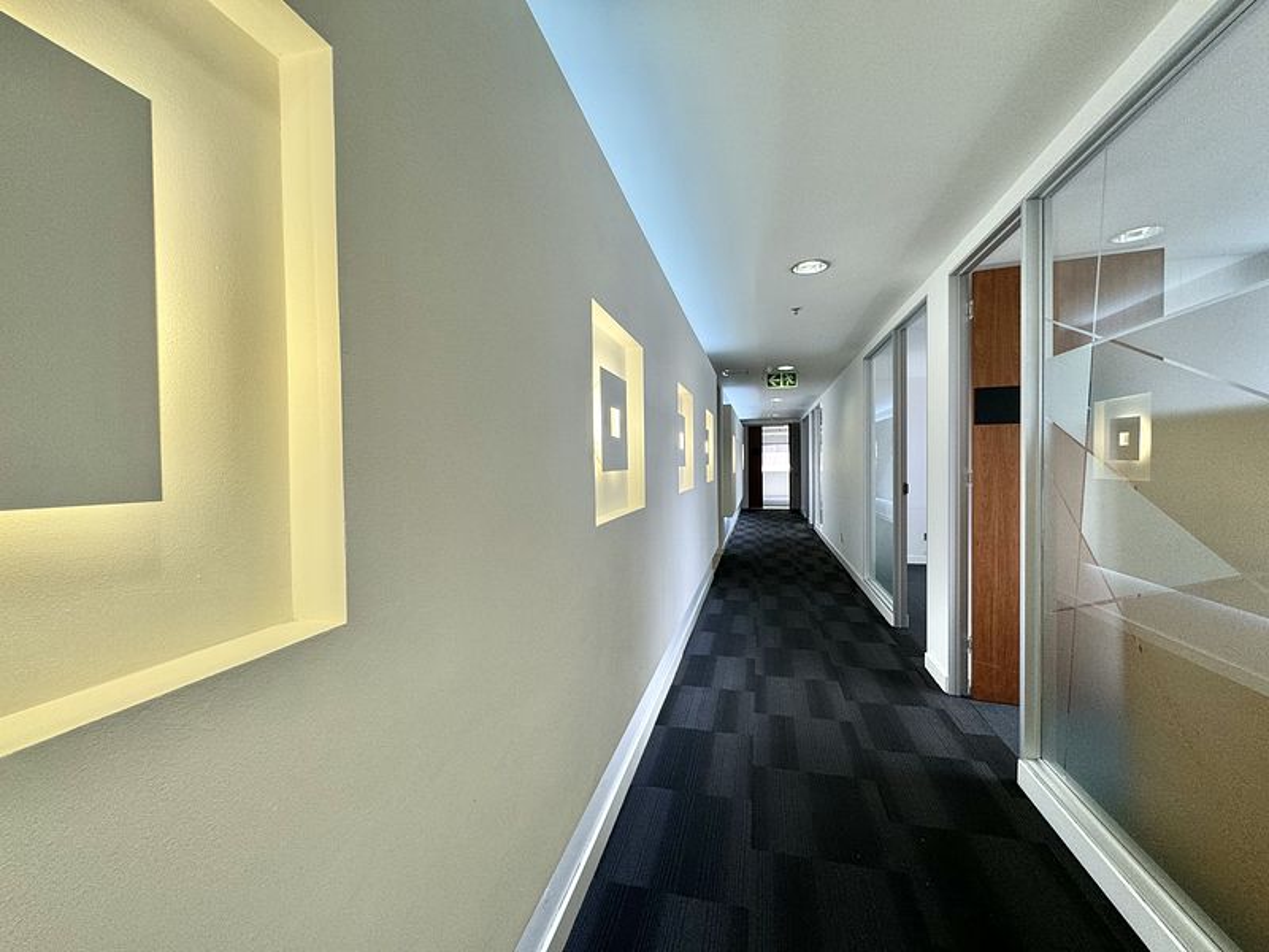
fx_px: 513
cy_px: 476
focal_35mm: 14
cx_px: 634
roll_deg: +0.8
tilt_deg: -2.2
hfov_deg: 102.1
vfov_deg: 85.7
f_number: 2.2
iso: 100
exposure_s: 1/100
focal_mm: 2.22
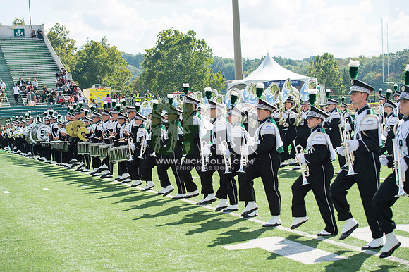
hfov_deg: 28.9
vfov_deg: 19.4
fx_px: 795
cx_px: 204
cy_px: 136
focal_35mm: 70
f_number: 4.5
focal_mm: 70
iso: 200
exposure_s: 1/1000
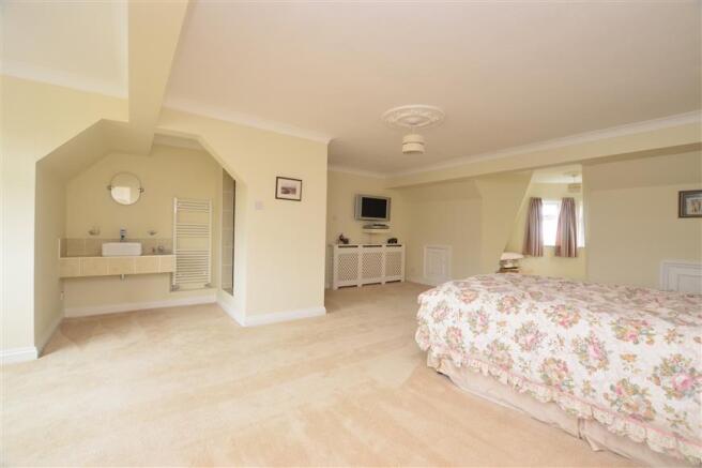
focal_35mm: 15
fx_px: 292
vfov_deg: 77.3
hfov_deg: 100.4
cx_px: 351
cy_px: 234
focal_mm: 10
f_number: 5
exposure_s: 1/3
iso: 200
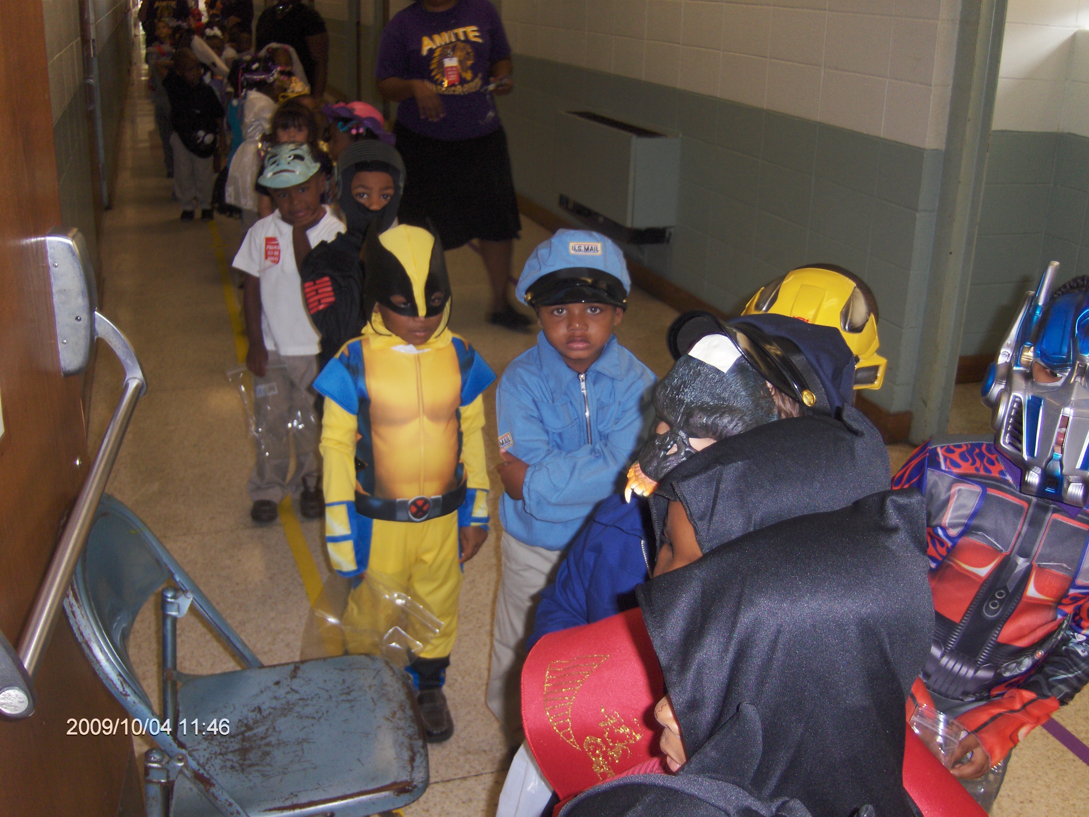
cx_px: 544
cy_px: 408
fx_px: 1101
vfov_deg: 40.7
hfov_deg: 52.6
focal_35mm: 35
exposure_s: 1/60
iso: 100
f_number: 2.8
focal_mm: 7.5
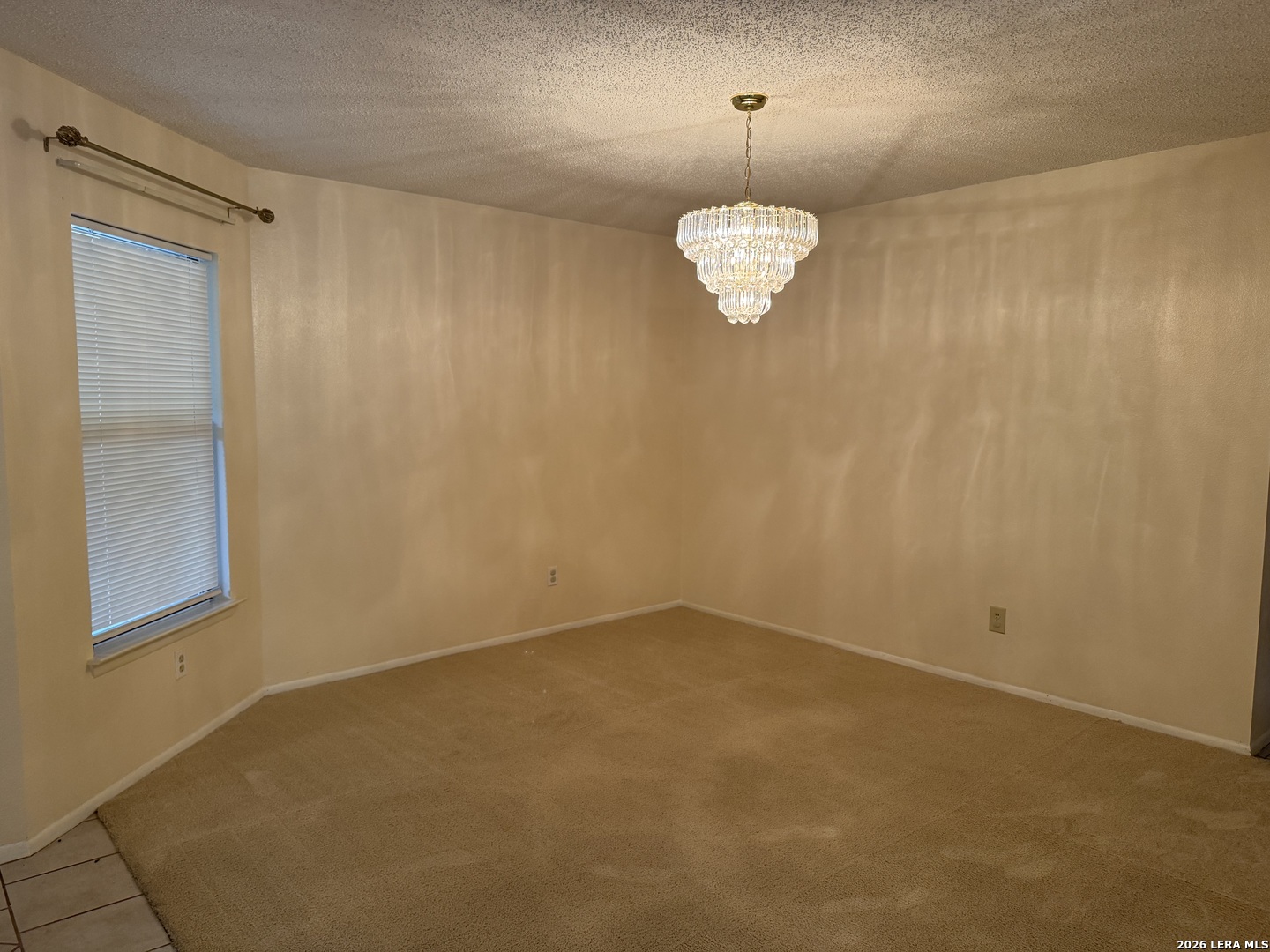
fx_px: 881
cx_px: 635
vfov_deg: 56.8
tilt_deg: -5.6
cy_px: 476
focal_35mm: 24
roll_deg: -0.4
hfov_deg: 71.6
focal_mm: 6.76
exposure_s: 1/60
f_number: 1.78
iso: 250
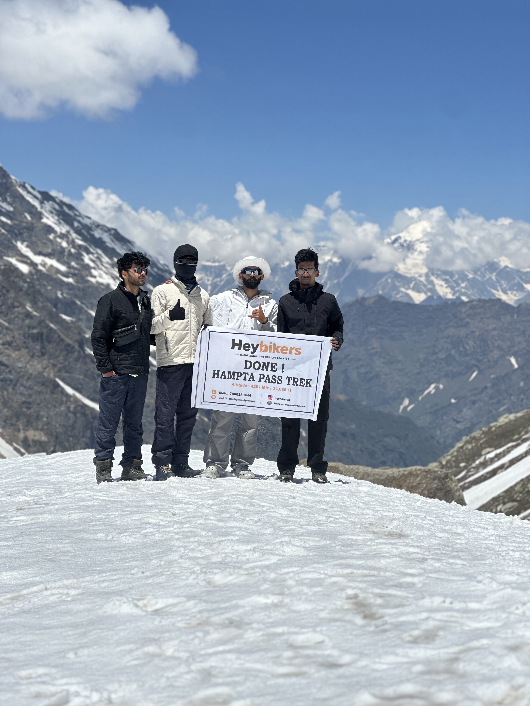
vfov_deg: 25.3
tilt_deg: -0.3
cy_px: 353
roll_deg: -2.4
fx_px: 1572
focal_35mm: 77
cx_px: 265
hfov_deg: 19.1
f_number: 2.8
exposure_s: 1/1946
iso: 32
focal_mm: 9
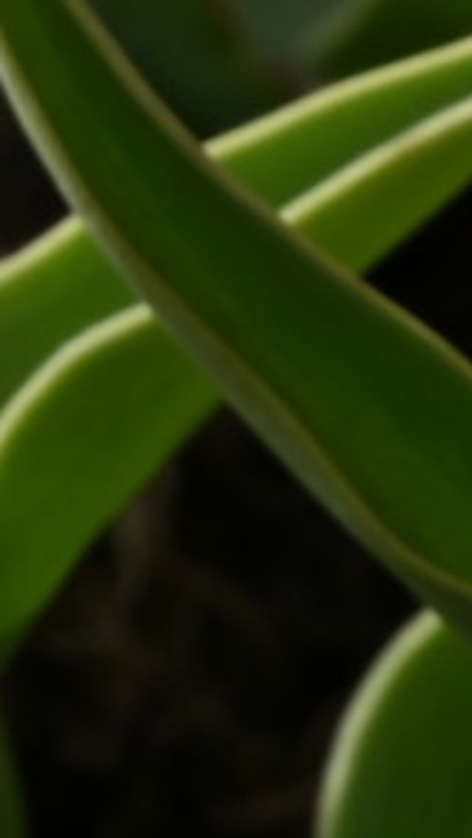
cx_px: 1299
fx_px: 7936
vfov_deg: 5.9
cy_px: -642
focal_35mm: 357
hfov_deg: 3.3
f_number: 16
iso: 100
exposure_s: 1/80
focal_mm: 52
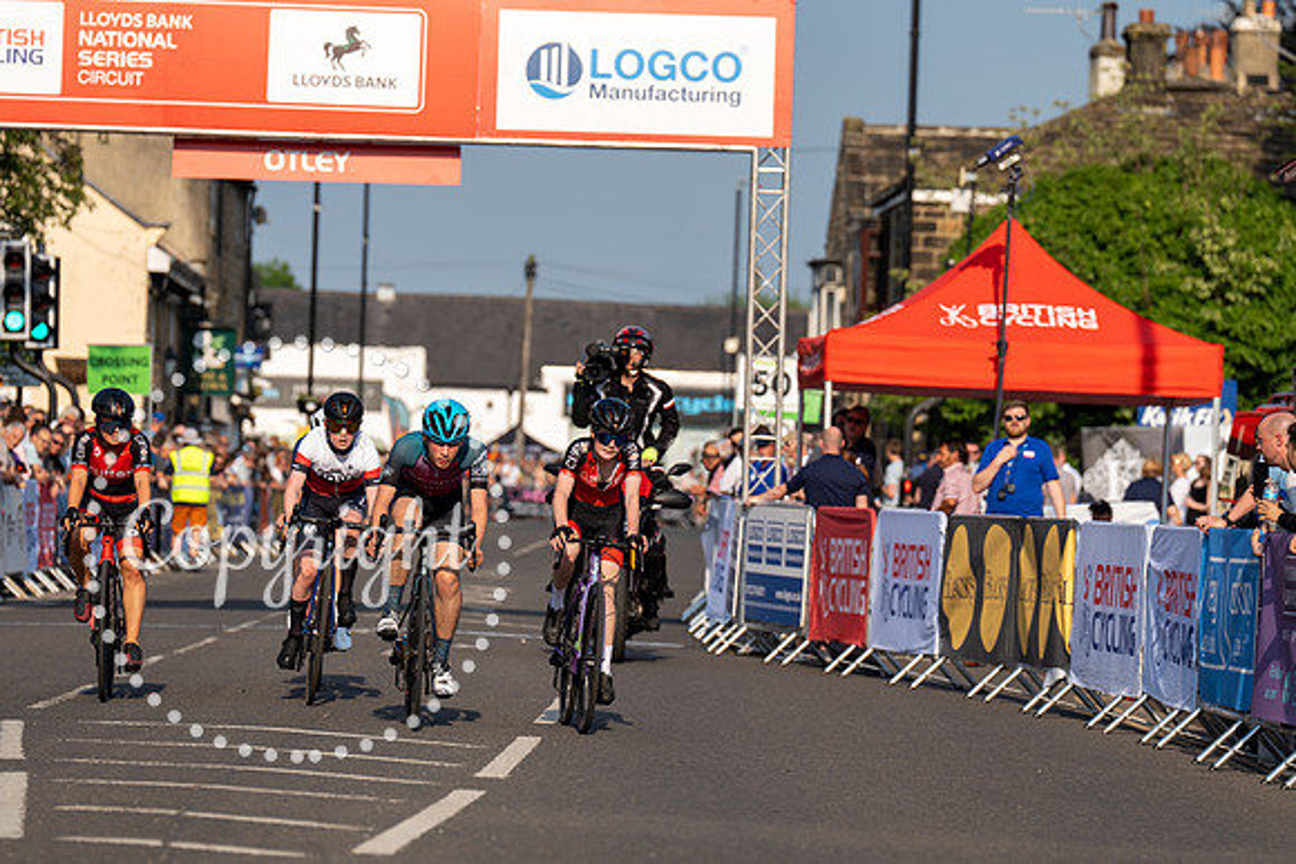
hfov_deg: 10.8
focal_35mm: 191
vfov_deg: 7.2
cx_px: 648
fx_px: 6877
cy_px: 432
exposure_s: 1/1000
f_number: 4.5
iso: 160
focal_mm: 191
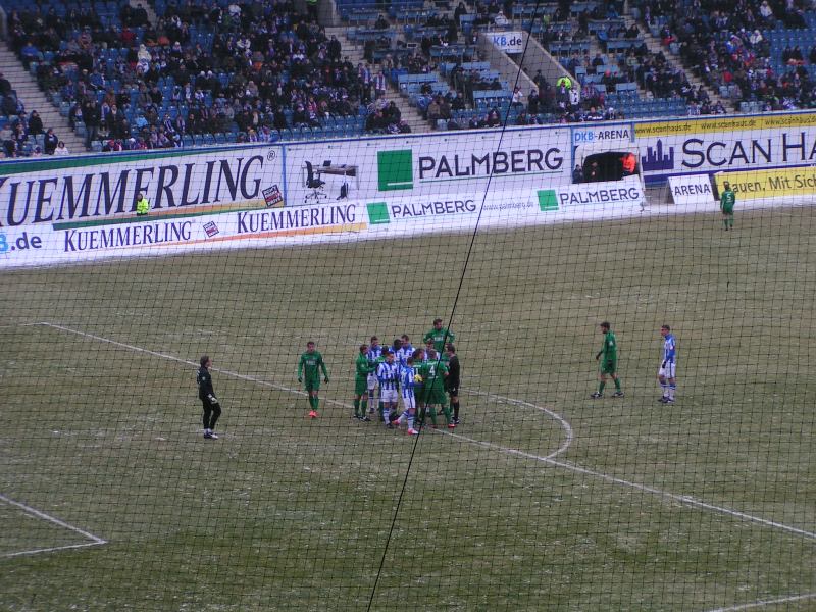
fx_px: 2805
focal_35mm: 119
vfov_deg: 12.5
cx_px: 408
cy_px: 306
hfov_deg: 16.6
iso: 50
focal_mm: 18.2
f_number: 3.5
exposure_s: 1/125
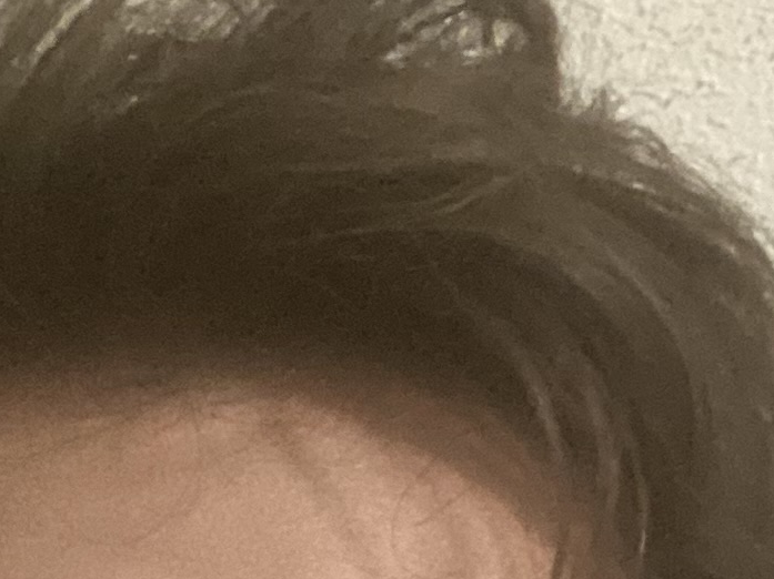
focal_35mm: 133
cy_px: 1338
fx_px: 2972
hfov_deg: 14.7
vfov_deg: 9.9
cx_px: 103
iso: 640
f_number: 2.2
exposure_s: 1/17
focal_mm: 2.71
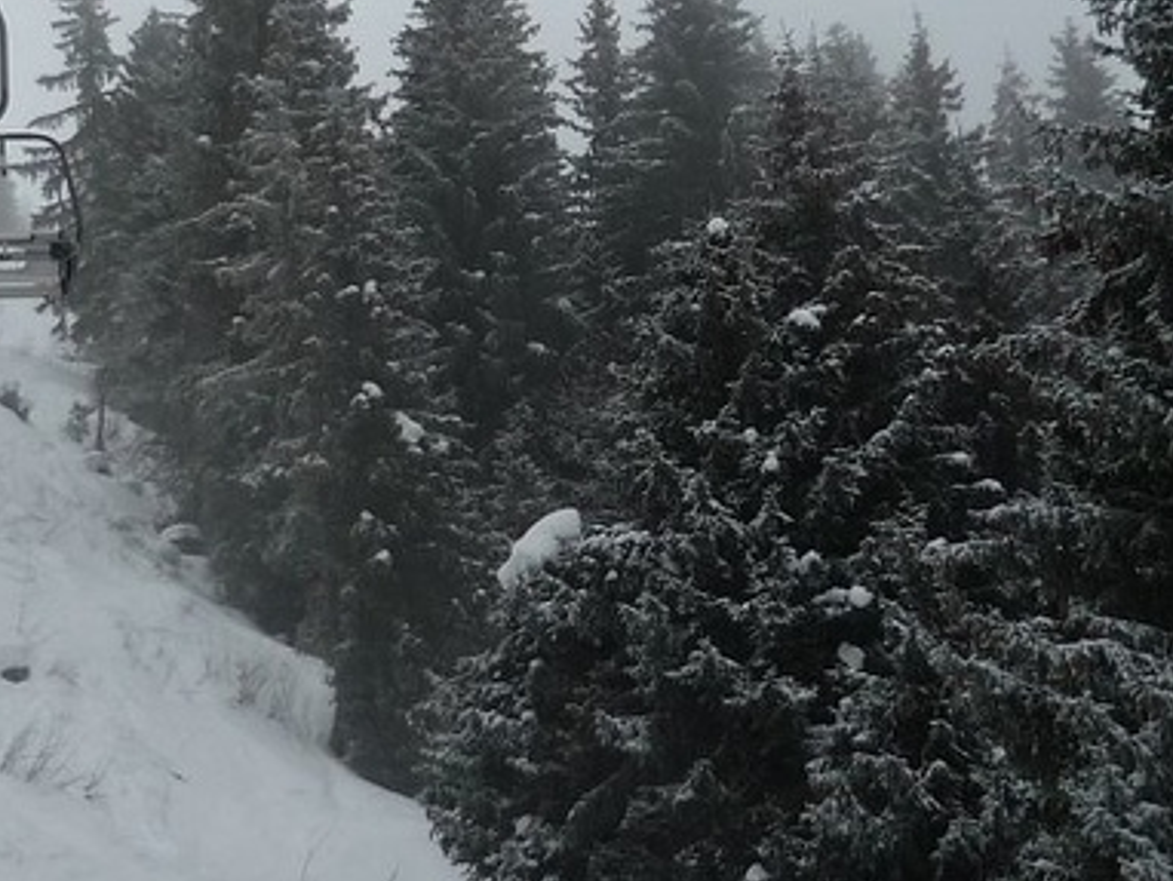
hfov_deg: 22.5
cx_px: 548
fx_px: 2950
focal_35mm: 87
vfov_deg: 16.9
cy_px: 276
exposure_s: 1/800
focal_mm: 5.5
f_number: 2.8
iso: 100
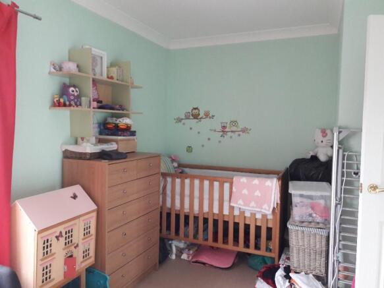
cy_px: 144
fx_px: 311
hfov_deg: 63.5
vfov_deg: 49.7
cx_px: 192
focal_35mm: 28
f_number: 1.9
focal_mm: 3.7
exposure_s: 1/20
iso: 160
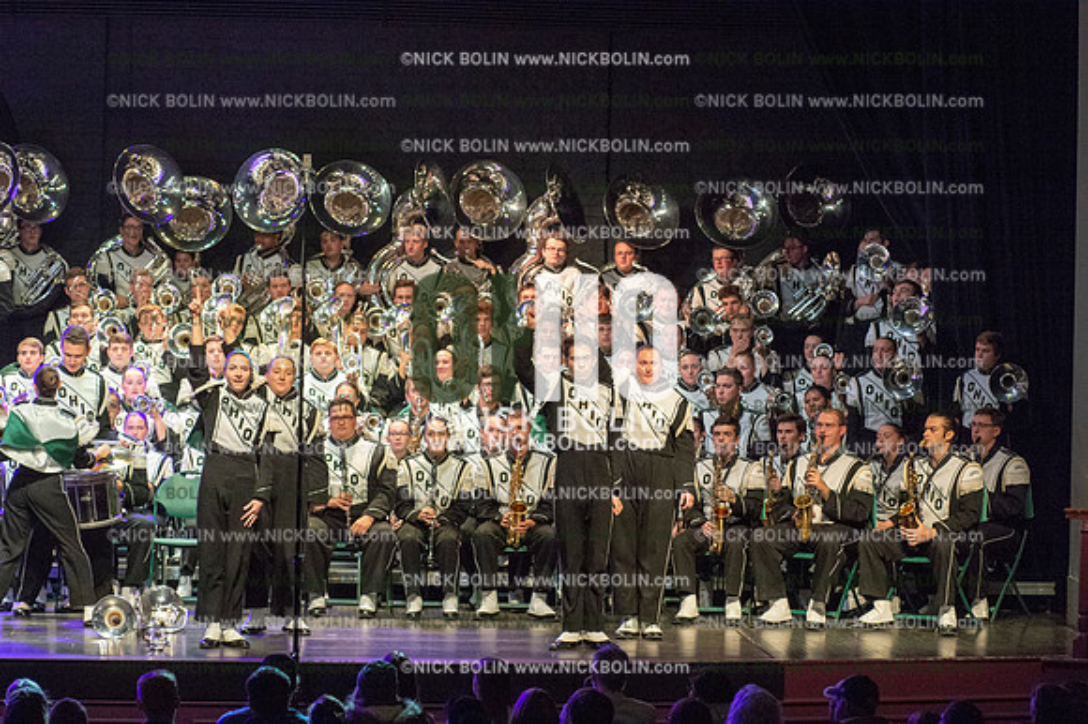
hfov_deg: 13.7
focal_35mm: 150
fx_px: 4531
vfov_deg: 9.1
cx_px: 544
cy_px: 362
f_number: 7.1
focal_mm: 150
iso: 8000
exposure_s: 1/200
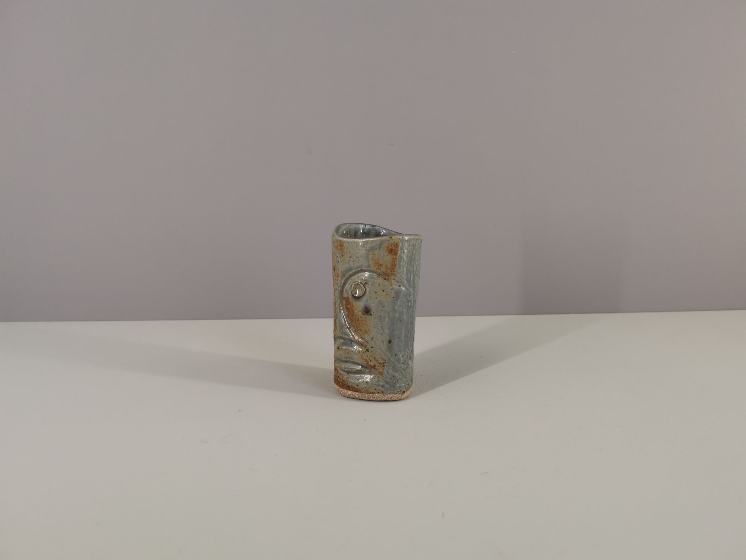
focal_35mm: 27
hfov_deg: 65.3
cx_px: 373
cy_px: 280
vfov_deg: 51.4
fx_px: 582
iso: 100
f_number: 1.8
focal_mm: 5.58
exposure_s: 1/100
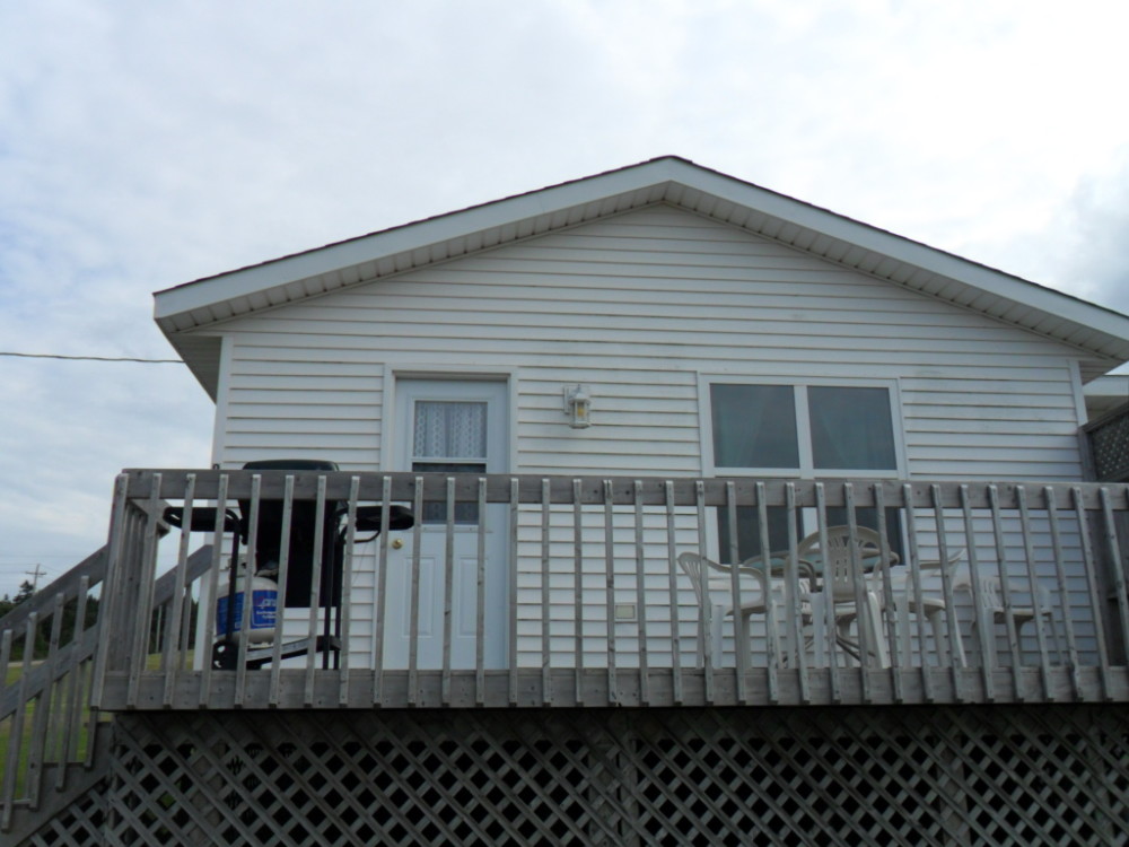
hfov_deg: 56.8
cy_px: 424
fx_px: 1044
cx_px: 564
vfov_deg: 44.2
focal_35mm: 32
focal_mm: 5.7
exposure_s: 1/250
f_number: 9.4
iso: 80
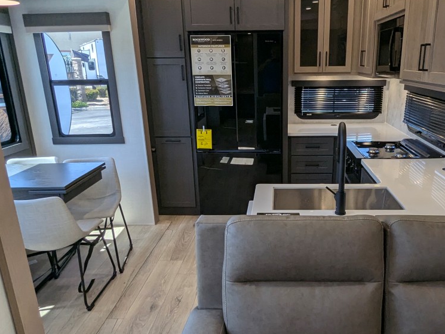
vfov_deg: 46.7
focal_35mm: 30
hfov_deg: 59.3
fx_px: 386
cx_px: 272
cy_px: 191
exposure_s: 1/163
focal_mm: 2.35
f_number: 2.2
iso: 57
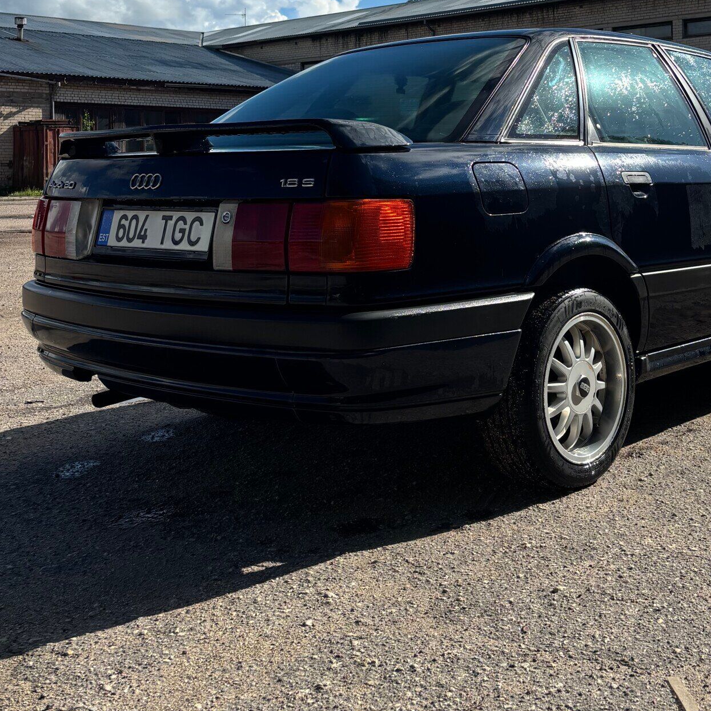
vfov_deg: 34.2
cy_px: 132
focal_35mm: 48
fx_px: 1115
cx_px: 475
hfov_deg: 35.0
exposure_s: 1/4425
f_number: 1.6
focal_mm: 5.96
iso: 50
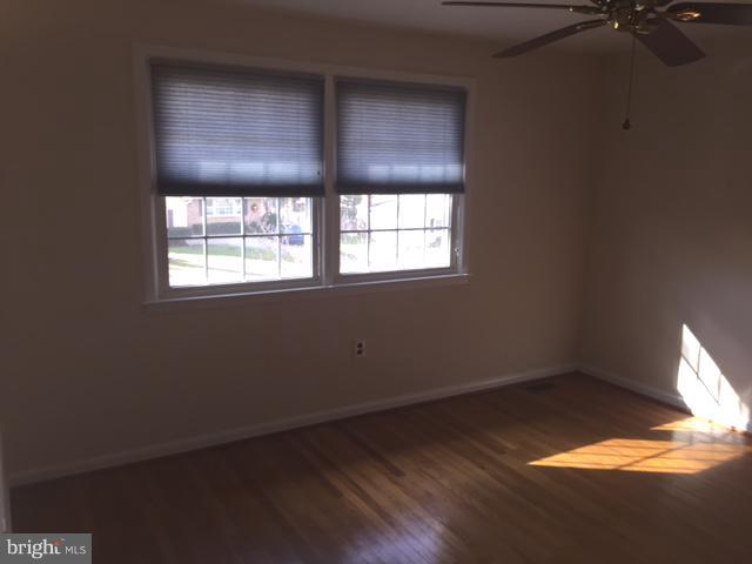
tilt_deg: -10.2
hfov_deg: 61.7
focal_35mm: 29
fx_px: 630
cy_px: 282
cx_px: 376
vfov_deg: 48.2
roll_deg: -1.1
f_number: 2.2
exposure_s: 1/47
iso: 32
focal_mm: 4.15
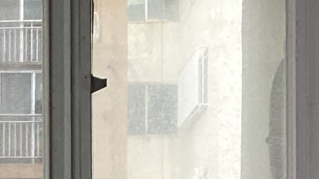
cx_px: -445
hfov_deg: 9.5
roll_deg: -0.6
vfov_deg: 5.1
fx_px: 1709
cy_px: 791
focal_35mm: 202
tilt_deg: +3.4
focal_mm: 4.25
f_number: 1.8
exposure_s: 1/120
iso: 80
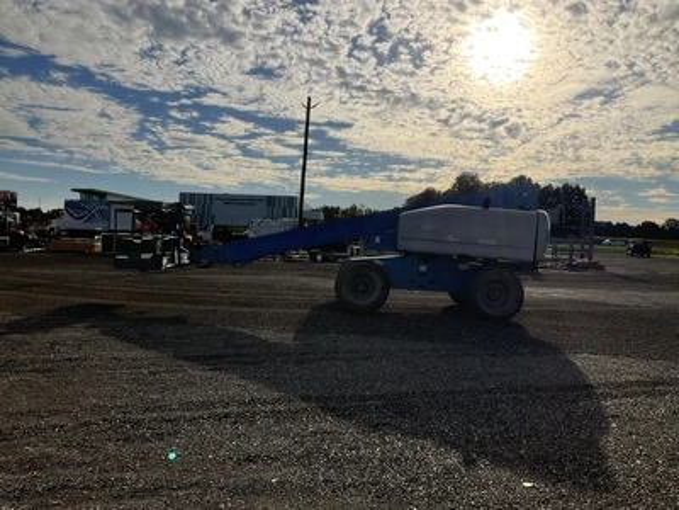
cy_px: 255
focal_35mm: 29
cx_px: 340
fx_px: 569
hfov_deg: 61.7
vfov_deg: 48.2
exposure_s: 1/5814
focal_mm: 3
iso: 25
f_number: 1.8
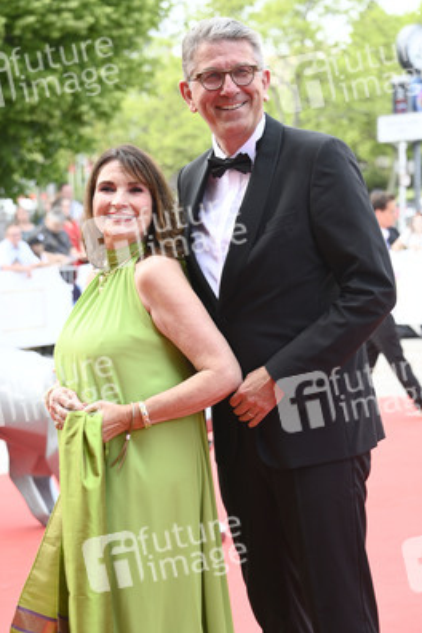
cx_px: 211
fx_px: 1776
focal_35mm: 101
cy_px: 315
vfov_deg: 20.2
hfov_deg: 13.6
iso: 640
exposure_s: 1/250
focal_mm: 100
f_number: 5.6
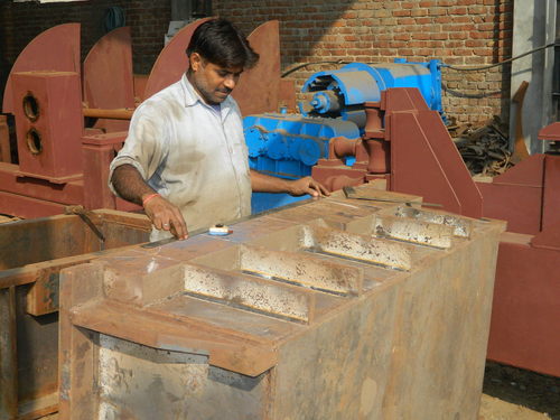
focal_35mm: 57
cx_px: 280
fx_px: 922
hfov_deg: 33.8
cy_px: 210
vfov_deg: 25.7
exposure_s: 1/800
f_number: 3.8
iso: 110
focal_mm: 10.2
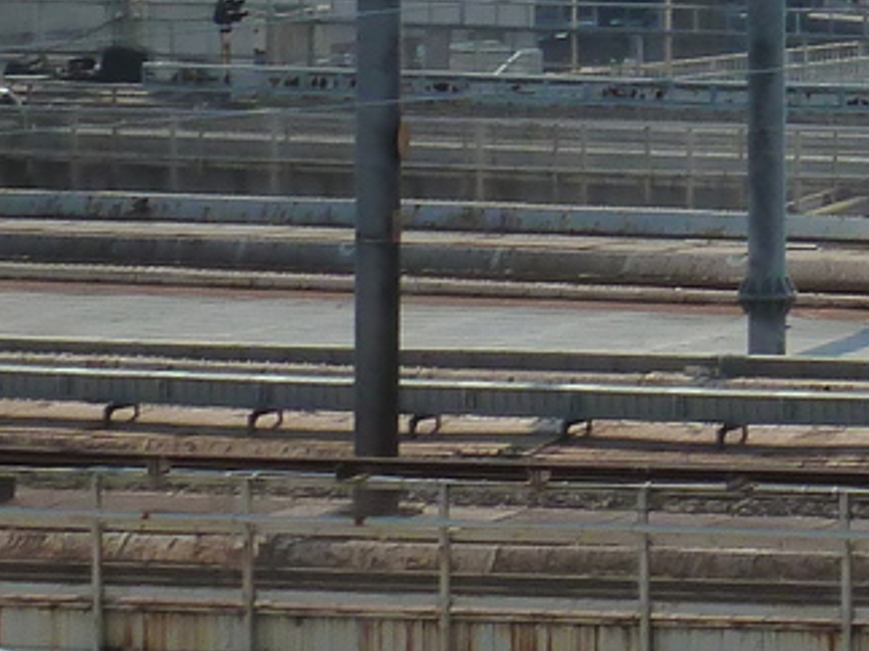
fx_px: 7328
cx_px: 2047
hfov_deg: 6.5
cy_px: -616
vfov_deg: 5.0
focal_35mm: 292
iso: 125
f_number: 5.6
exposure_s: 1/400
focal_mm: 9.7
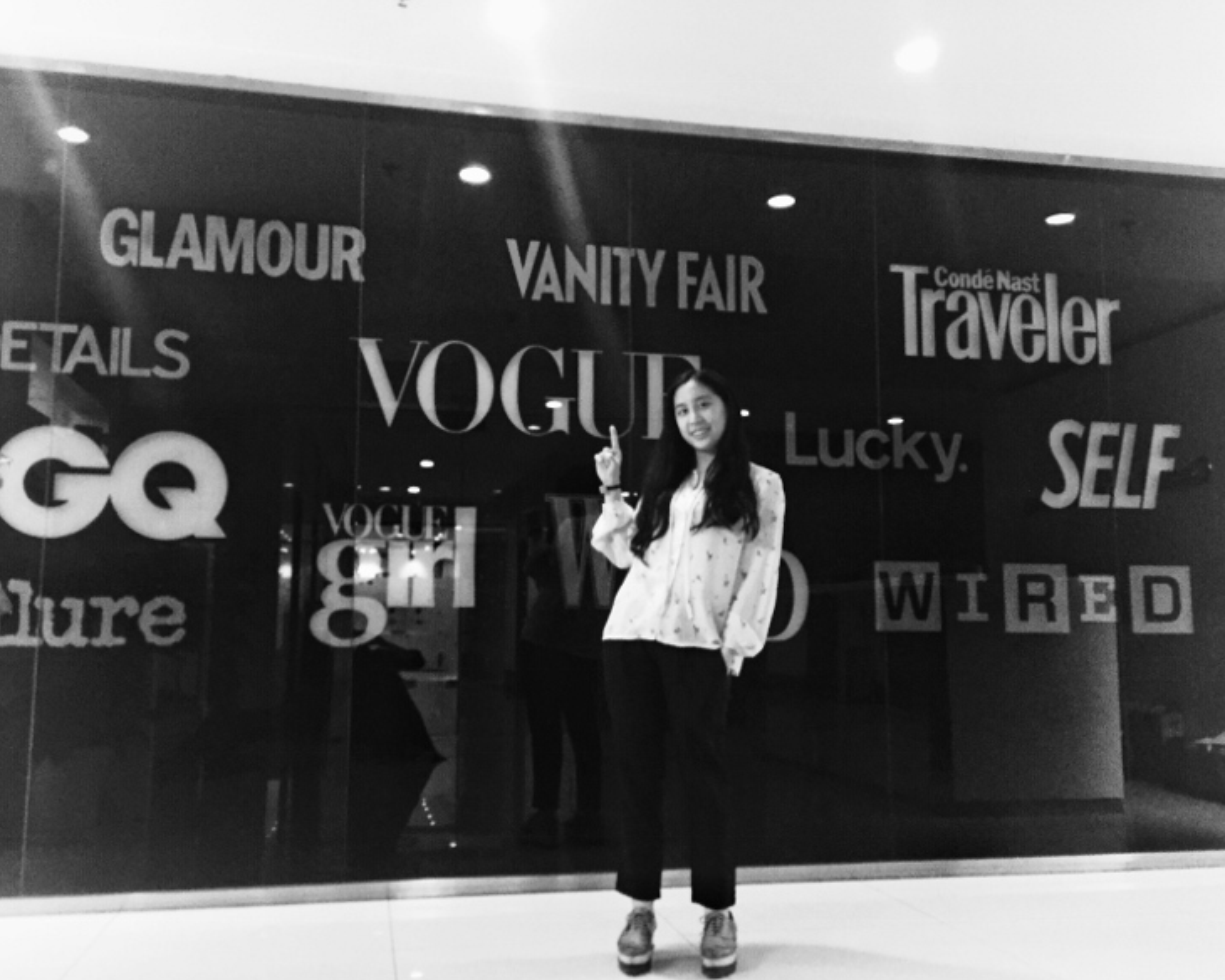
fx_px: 1124
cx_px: 599
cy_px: 500
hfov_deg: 57.2
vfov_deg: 47.1
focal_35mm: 31
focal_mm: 4.15
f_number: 2.2
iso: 500
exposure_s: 1/15
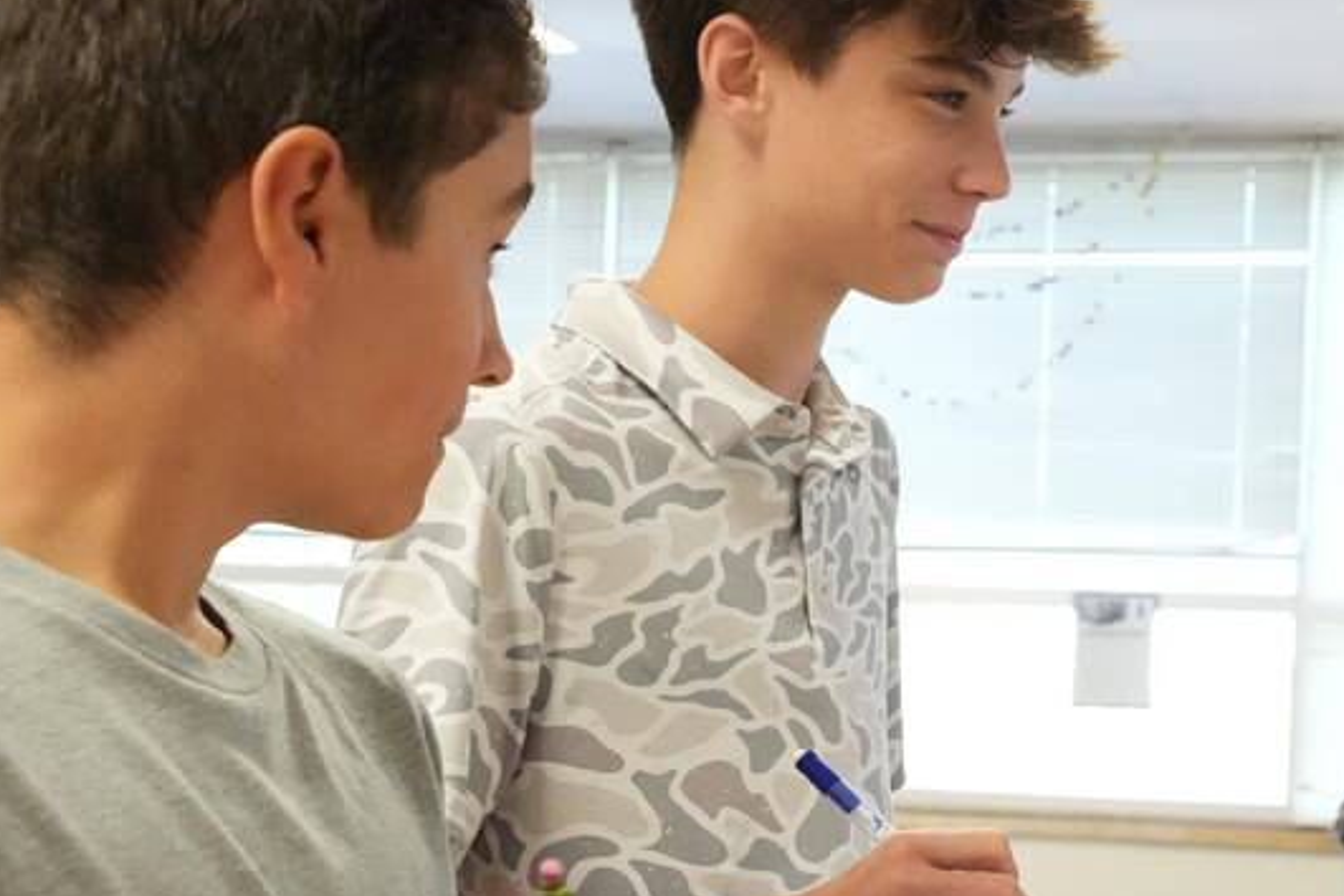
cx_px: 1195
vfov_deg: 16.7
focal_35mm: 81
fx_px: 3024
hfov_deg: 24.4
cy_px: 763
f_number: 7.1
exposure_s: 1/320
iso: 16000
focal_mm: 42
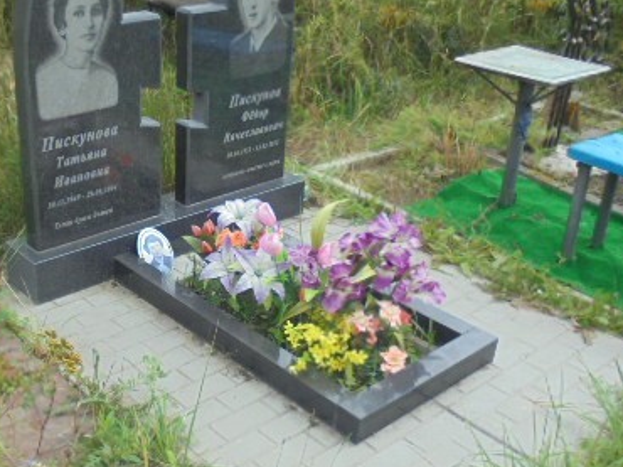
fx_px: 809
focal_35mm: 45
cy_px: 256
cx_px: 163
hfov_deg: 41.0
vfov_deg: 32.1
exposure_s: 1/250
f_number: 3.5
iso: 100
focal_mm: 4.6
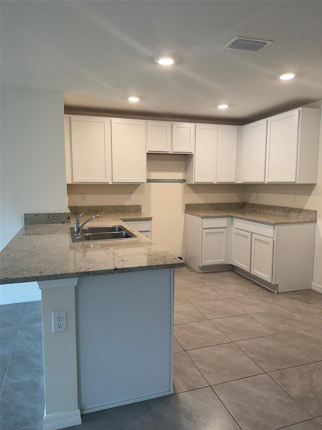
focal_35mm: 24
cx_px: 161
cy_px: 215
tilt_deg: -6.2
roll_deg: -0.5
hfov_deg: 56.8
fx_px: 298
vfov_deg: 71.6
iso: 125
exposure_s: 1/120
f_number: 1.78
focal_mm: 6.76
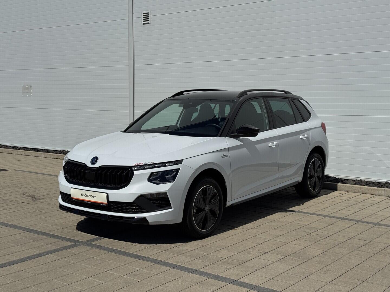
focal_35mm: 48
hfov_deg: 39.7
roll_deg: -0.8
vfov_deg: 30.3
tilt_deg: -4.5
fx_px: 541
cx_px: 195
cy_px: 146
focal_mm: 6.76
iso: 64
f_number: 1.78
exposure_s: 1/15385
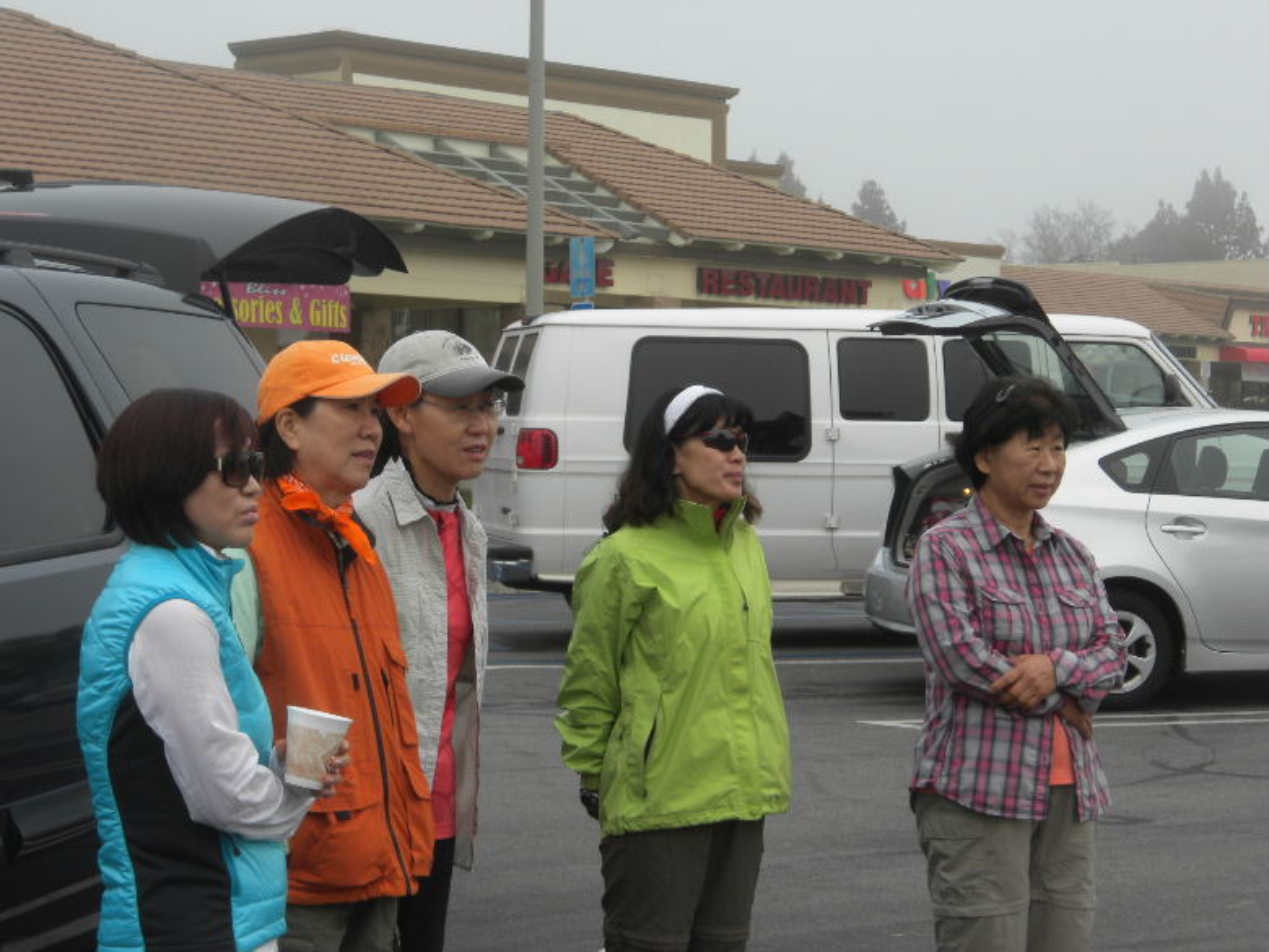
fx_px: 3116
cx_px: 634
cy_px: 476
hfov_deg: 23.0
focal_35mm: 85
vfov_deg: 17.4
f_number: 5.1
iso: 64
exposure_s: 1/65.3
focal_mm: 15
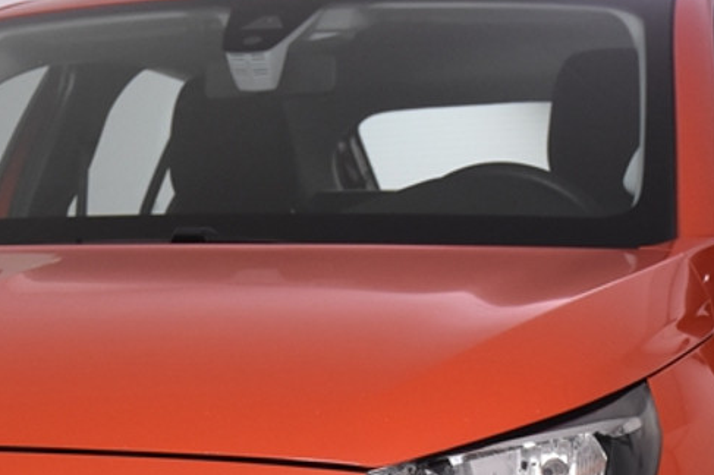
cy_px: 592
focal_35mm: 164
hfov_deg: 12.5
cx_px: 177
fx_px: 3250
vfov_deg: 8.3
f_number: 5
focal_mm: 38
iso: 1600
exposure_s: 1/100
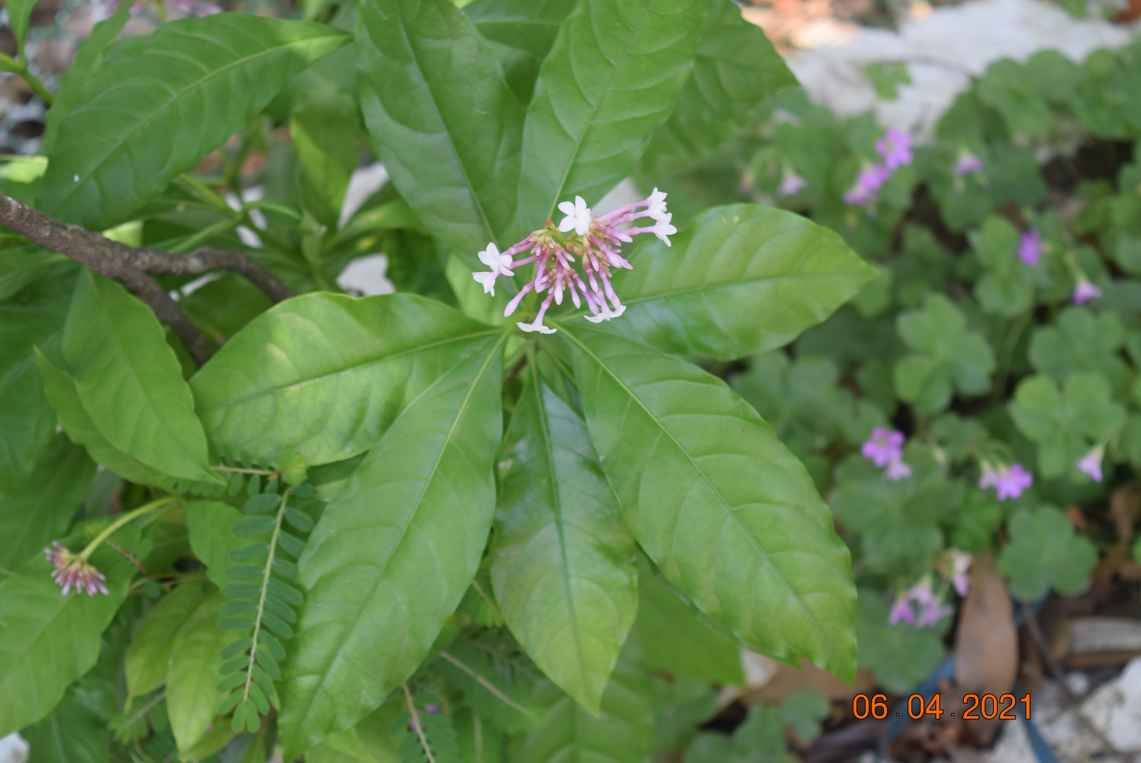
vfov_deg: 17.5
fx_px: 2474
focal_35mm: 78
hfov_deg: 26.0
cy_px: 382
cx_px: 570
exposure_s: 1/100
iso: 400
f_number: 5.6
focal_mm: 52
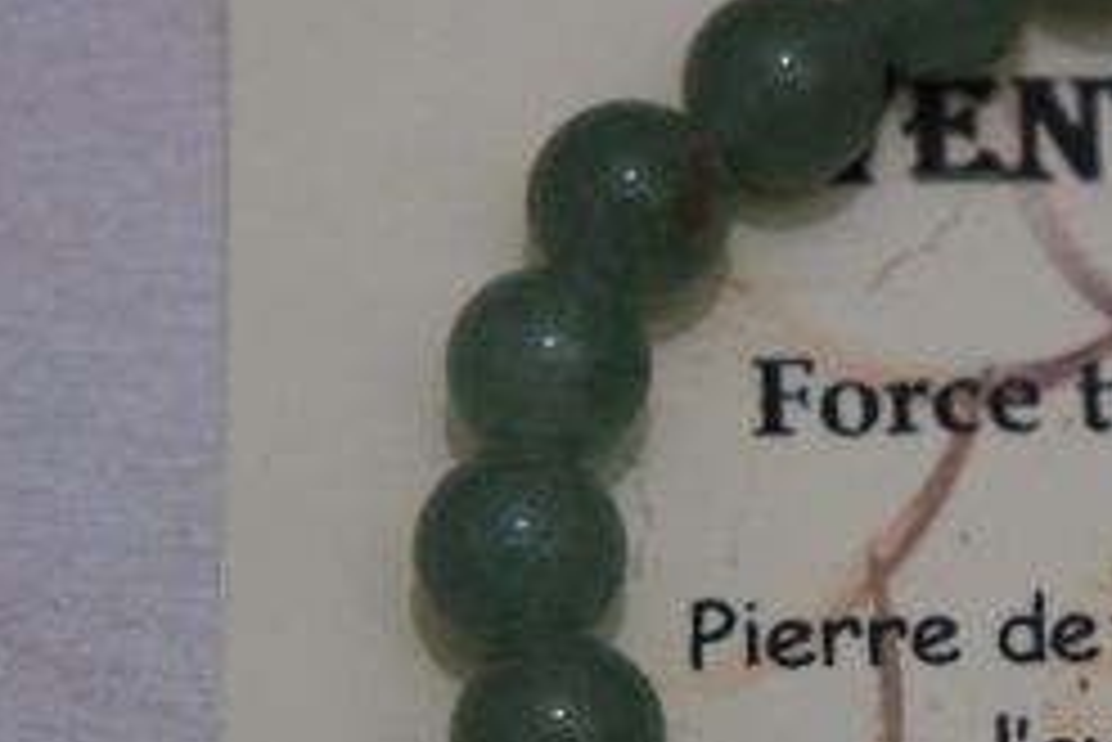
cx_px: 1153
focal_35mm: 187
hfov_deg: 10.9
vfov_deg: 7.3
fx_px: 5779
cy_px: 670
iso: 3200
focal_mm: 50
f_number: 5.6
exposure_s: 1/40
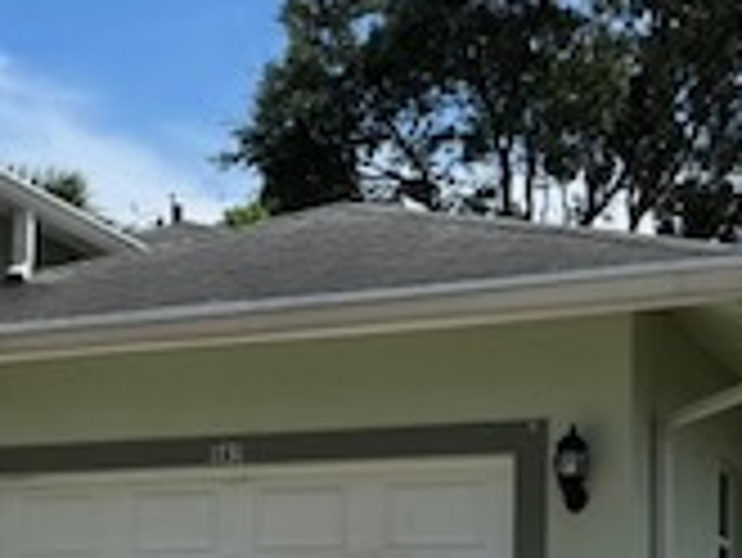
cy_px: 567
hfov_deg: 20.1
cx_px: -90
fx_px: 1995
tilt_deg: +3.2
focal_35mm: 93
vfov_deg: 15.6
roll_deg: -2.1
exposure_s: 1/6623
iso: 80
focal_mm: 6.86
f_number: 1.78
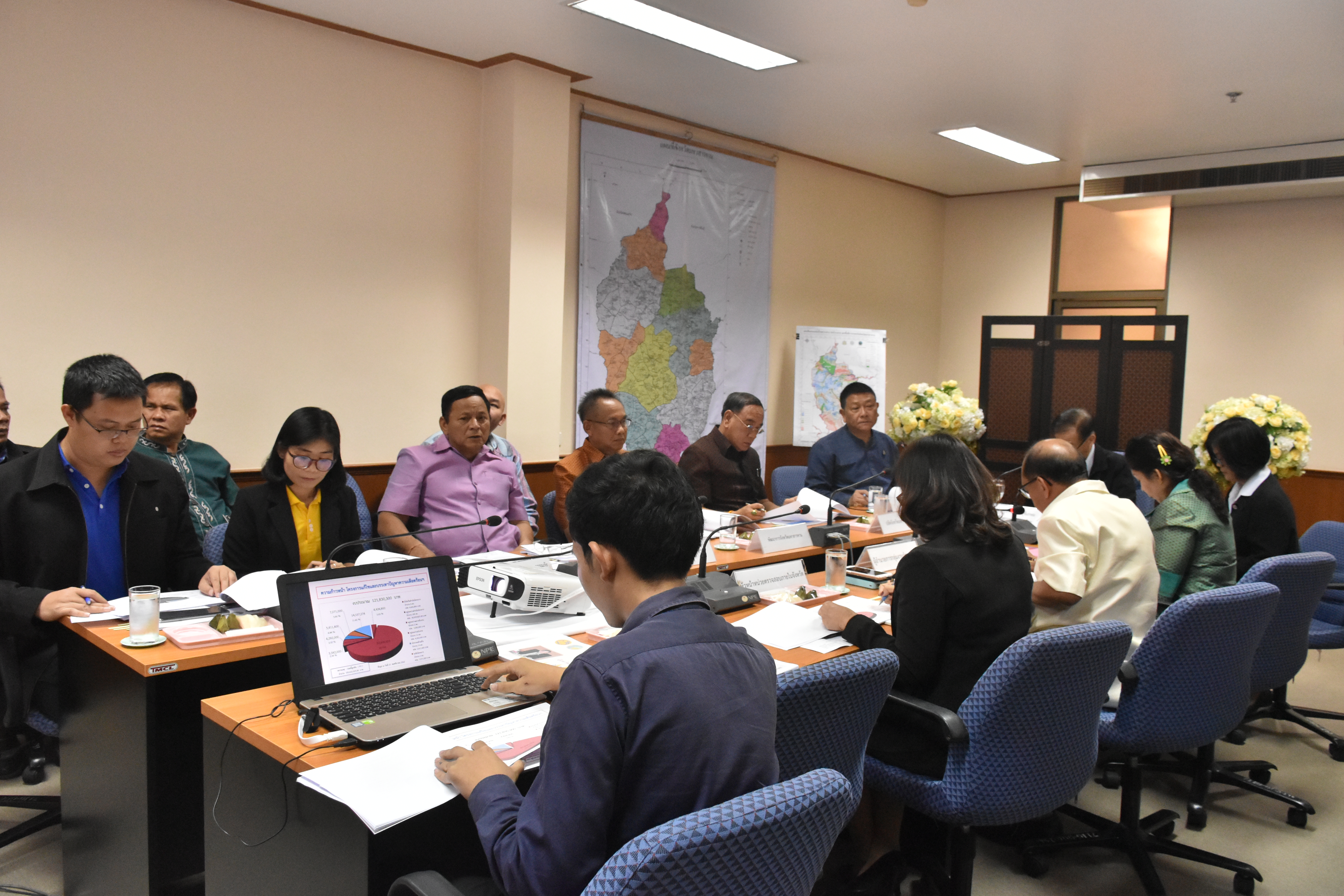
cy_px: 448
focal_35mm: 27
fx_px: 1008
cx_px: 672
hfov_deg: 67.4
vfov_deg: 47.9
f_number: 5.6
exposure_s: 1/125
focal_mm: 18
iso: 2500
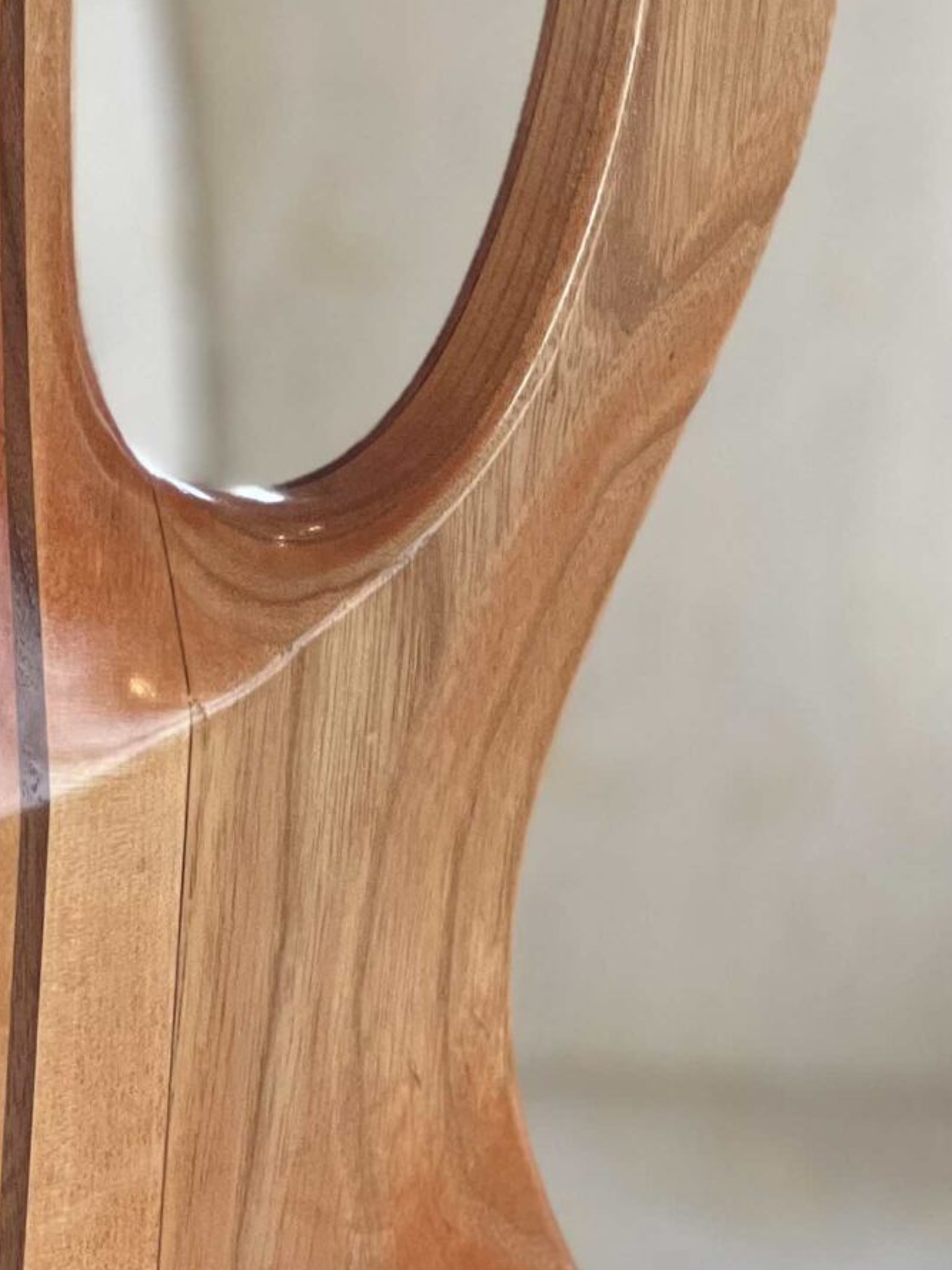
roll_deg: -3.3
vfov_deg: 8.9
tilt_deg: -17.6
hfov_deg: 6.7
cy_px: 974
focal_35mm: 222
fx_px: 8141
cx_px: -66
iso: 160
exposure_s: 1/121
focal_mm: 9
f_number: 2.8
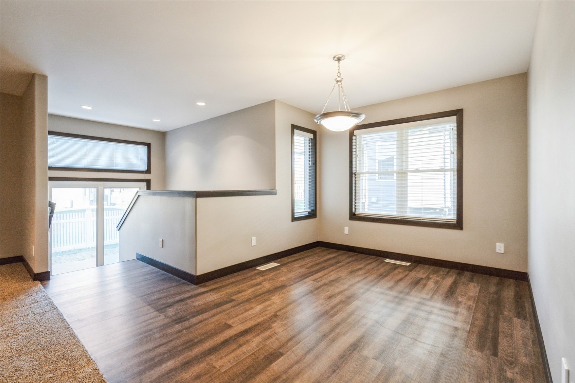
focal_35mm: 16
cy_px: 192
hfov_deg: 96.7
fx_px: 256
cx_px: 288
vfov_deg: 73.7
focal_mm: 16
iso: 500
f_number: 9
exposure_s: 1/30
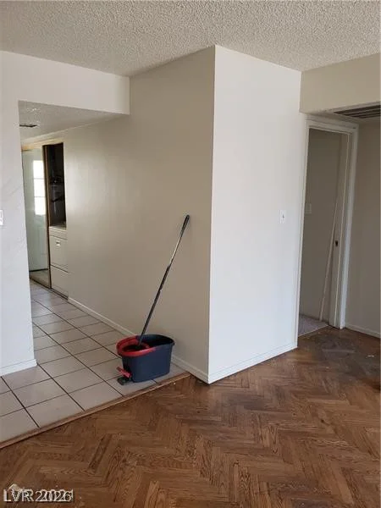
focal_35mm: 26
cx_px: 190
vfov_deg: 67.3
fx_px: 382
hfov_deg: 53.1
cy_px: 254
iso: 320
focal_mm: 4.3
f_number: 2.4
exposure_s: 1/120
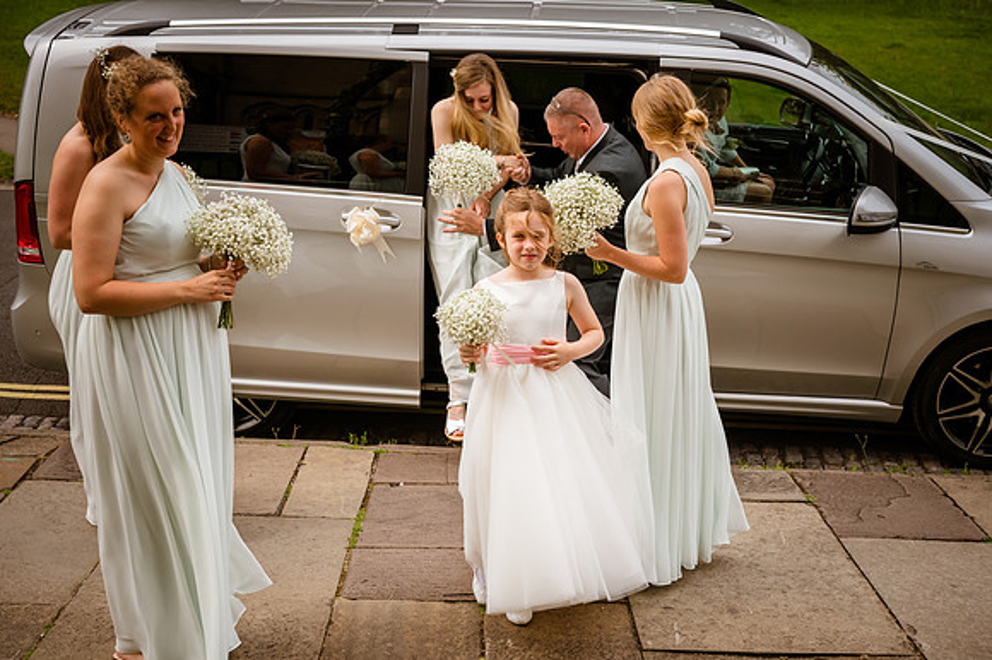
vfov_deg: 27.0
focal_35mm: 50
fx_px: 1377
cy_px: 330
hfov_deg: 39.6
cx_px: 496
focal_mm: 50
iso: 360
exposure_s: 1/2000
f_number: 5
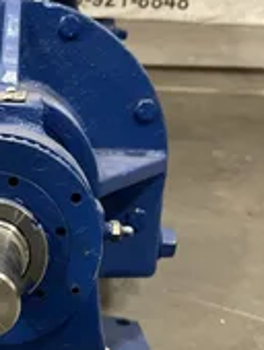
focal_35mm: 61
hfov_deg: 22.9
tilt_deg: -30.0
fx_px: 619
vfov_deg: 31.5
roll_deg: +0.4
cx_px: -14
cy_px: 212
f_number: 1.6
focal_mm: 4.2
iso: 400
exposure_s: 1/40
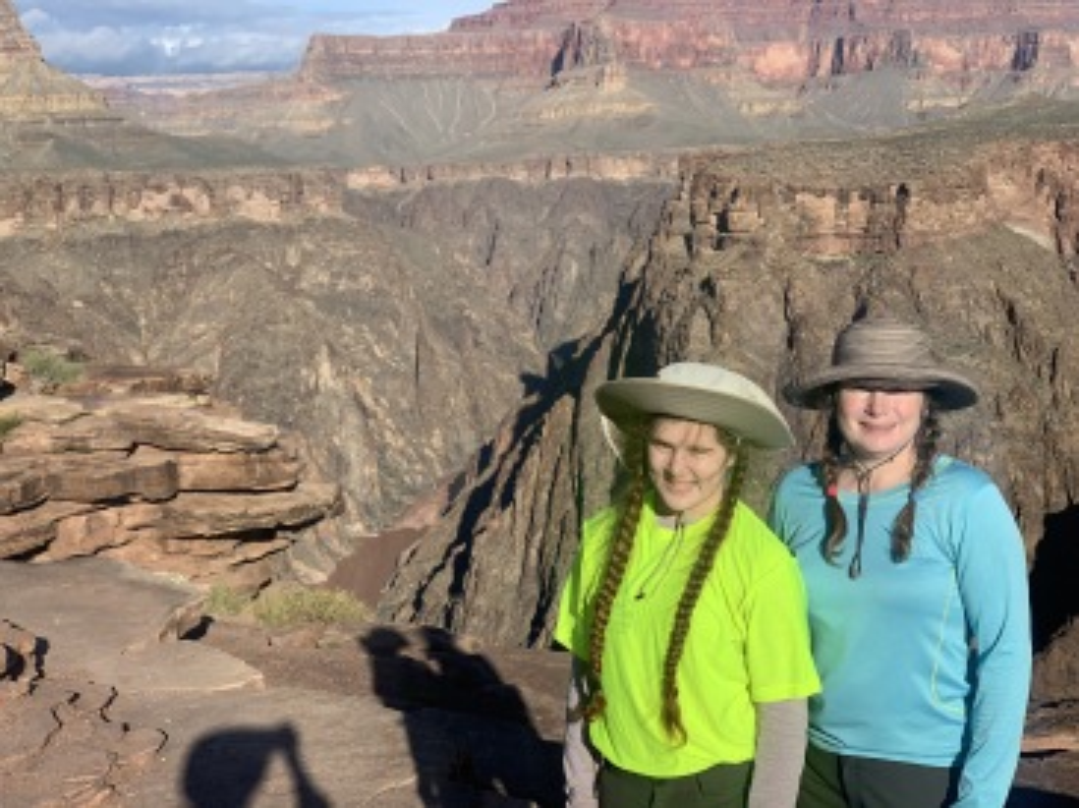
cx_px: 540
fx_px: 1620
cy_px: 404
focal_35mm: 52
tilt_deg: -7.8
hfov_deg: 36.8
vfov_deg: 28.0
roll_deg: +0.8
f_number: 2.4
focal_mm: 6
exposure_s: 1/1996
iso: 16
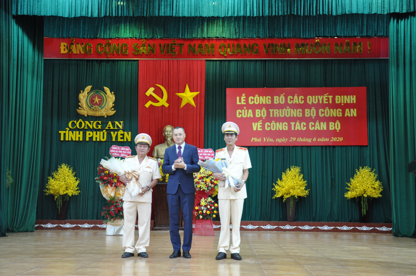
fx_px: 485
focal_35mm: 42
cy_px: 138
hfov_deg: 46.5
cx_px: 208
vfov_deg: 31.8
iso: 640
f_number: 4
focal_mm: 28
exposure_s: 1/20
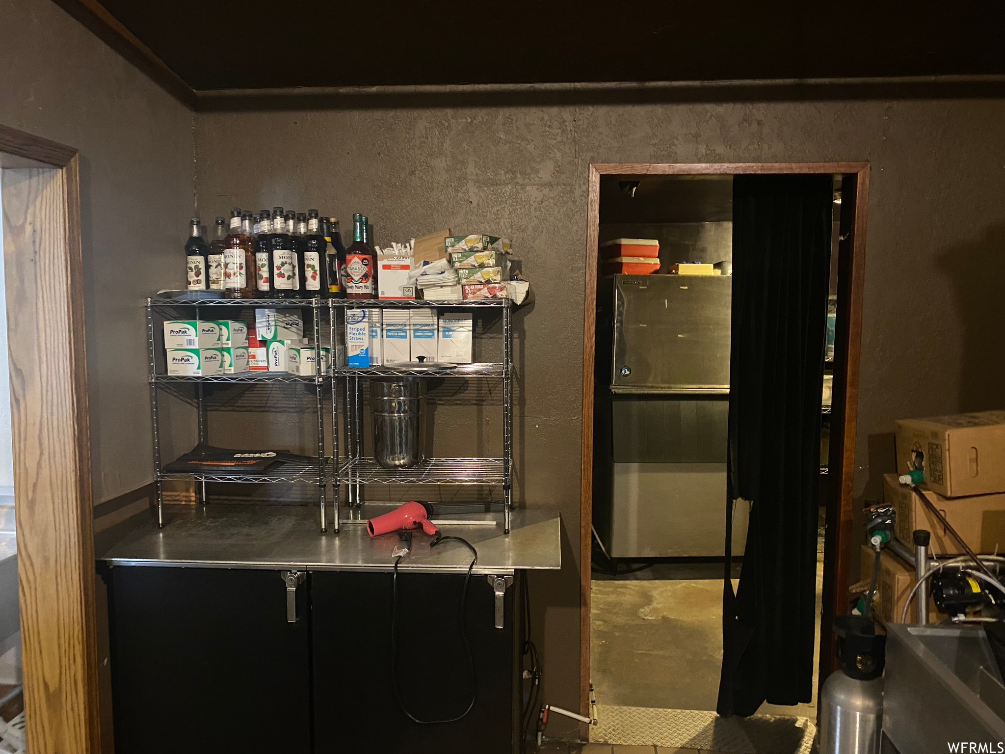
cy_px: 377
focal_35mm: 26
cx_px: 502
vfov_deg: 53.1
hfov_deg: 67.3
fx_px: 755
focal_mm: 4.25
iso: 1000
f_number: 1.8
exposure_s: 1/30
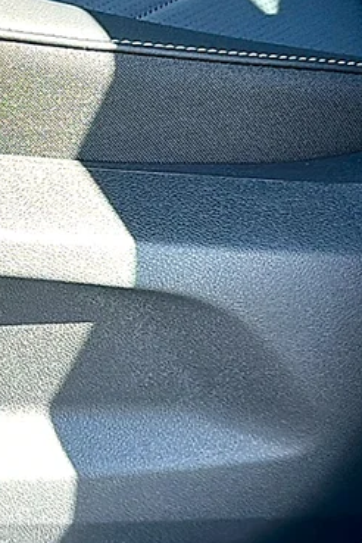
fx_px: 1222
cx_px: -149
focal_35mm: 81
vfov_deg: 25.1
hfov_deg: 15.7
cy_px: 267
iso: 80
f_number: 1.78
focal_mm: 6.86
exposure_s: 1/631
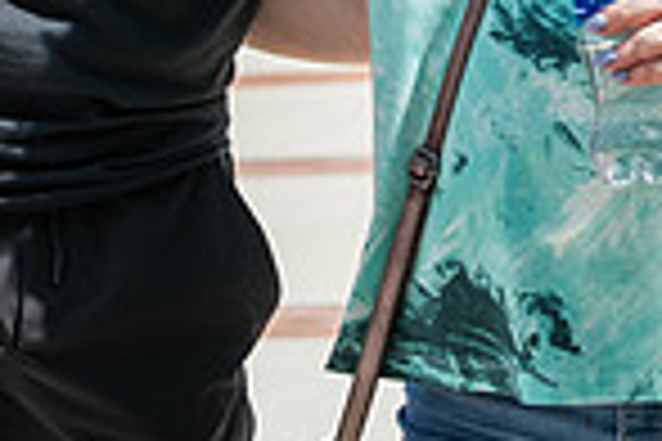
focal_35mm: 277
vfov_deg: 4.9
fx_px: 5093
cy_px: -214
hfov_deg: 7.4
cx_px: 428
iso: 160
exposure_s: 1/500
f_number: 7.1
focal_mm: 70
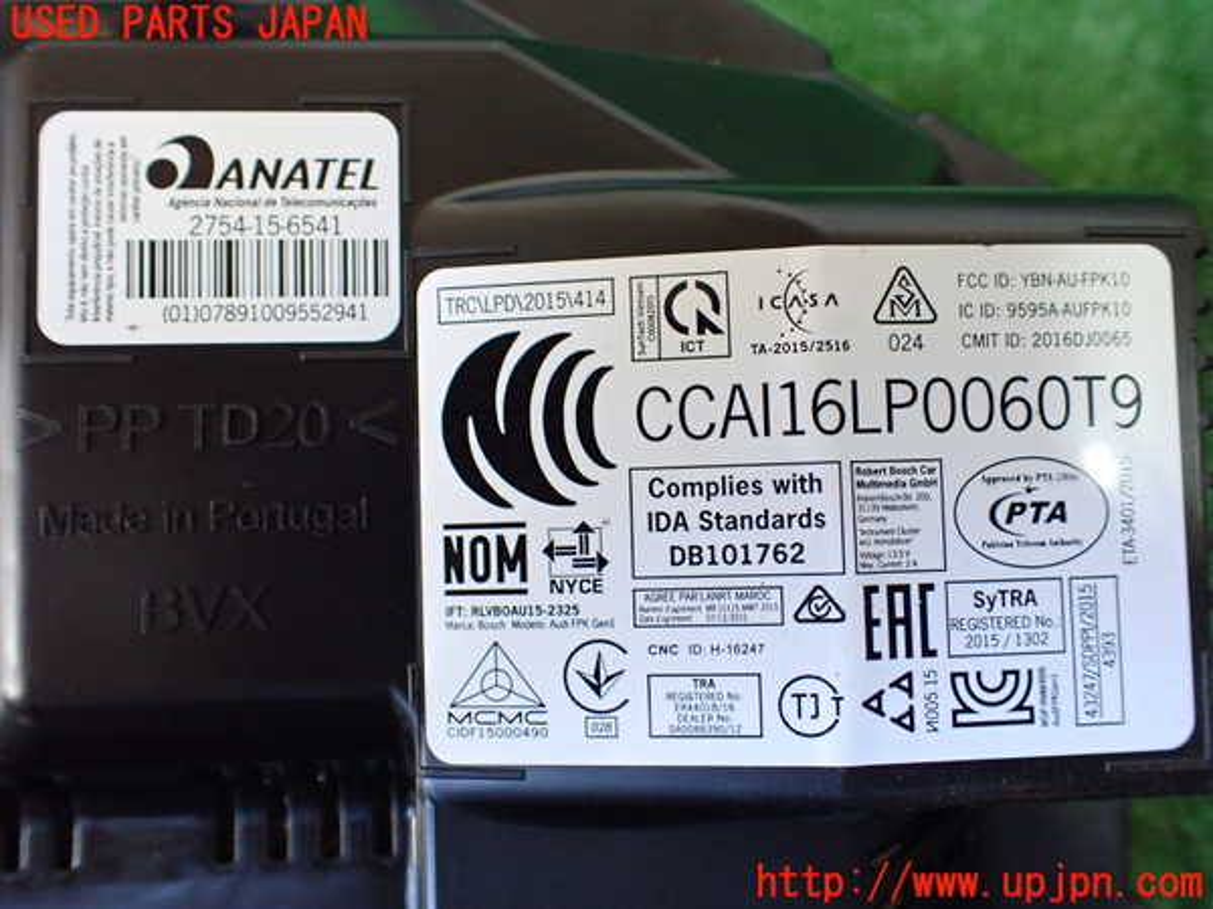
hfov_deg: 60.0
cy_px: 454
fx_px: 1051
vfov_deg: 46.8
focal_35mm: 30
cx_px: 606
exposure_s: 1/125
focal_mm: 5.4
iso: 800
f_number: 2.3
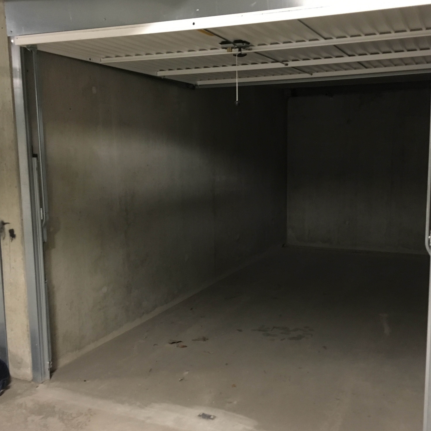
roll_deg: +0.4
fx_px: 493
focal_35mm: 35
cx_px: 259
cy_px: 219
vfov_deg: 47.2
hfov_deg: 46.9
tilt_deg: -9.3
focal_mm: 4.15
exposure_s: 1/17
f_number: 2.2
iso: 400
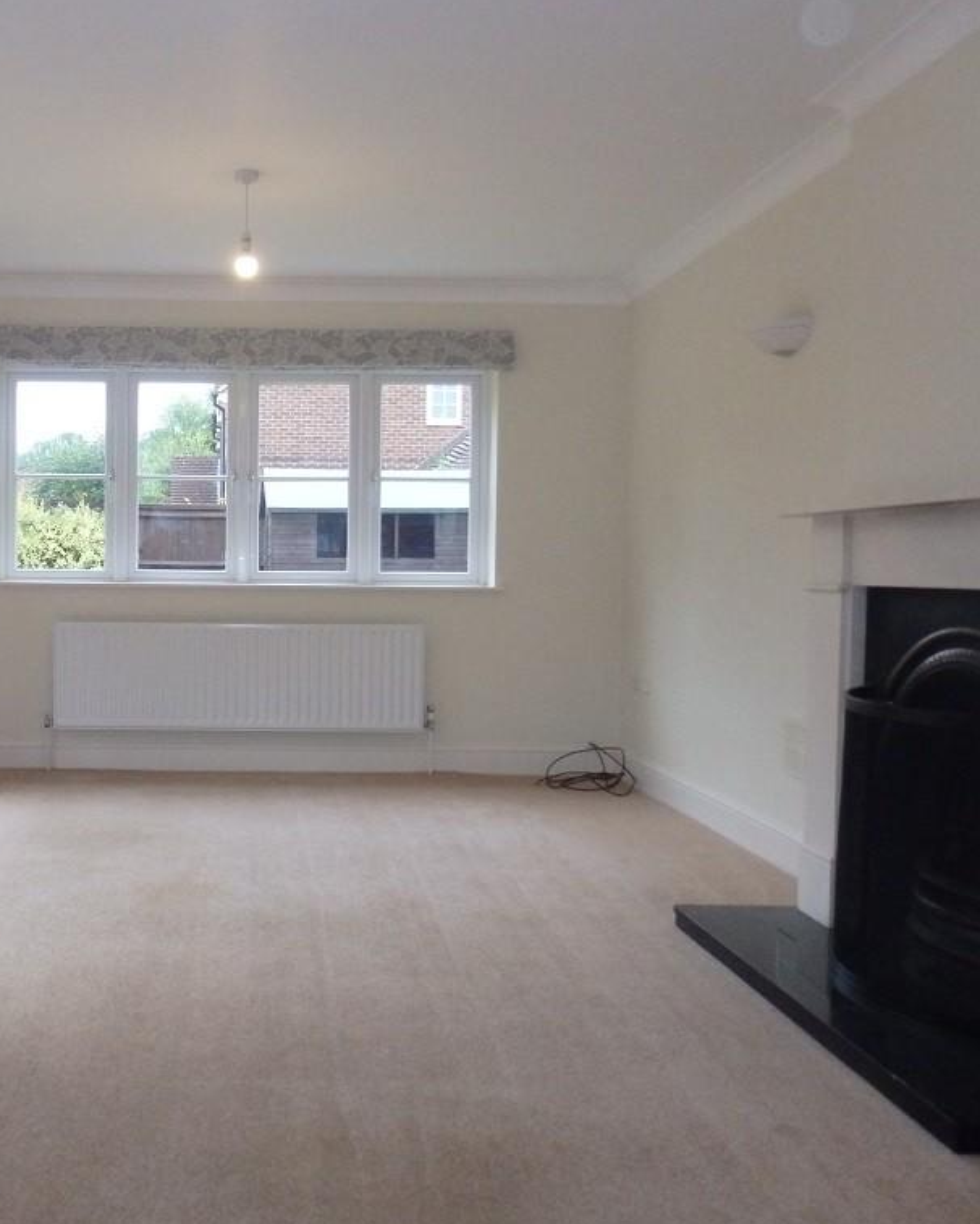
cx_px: 233
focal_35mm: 33
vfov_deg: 54.2
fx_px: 1196
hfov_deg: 43.0
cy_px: 611
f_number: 3
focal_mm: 4.5
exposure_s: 1/320
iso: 800
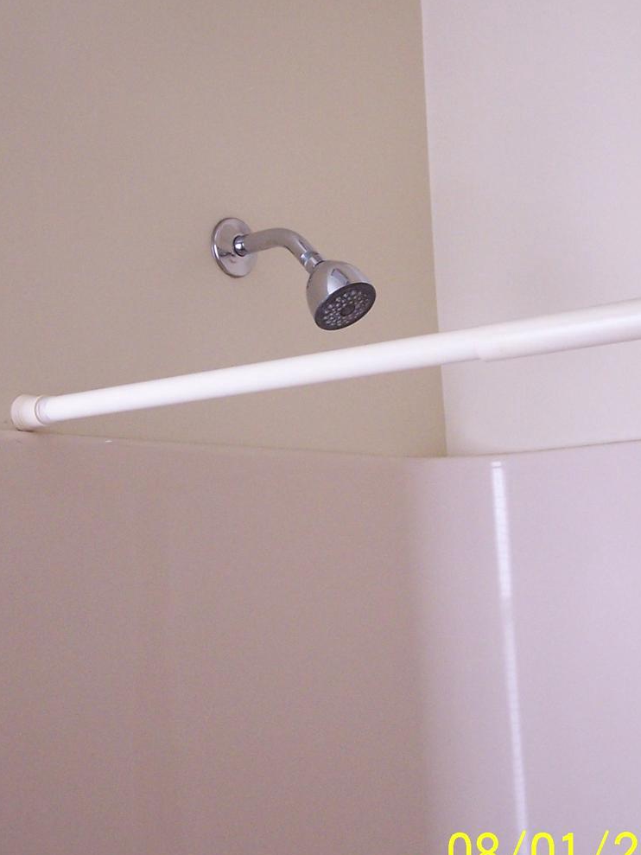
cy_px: 286
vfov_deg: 32.4
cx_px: 327
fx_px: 1456
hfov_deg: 24.8
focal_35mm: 59
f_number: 2.8
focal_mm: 6.3
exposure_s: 1/20
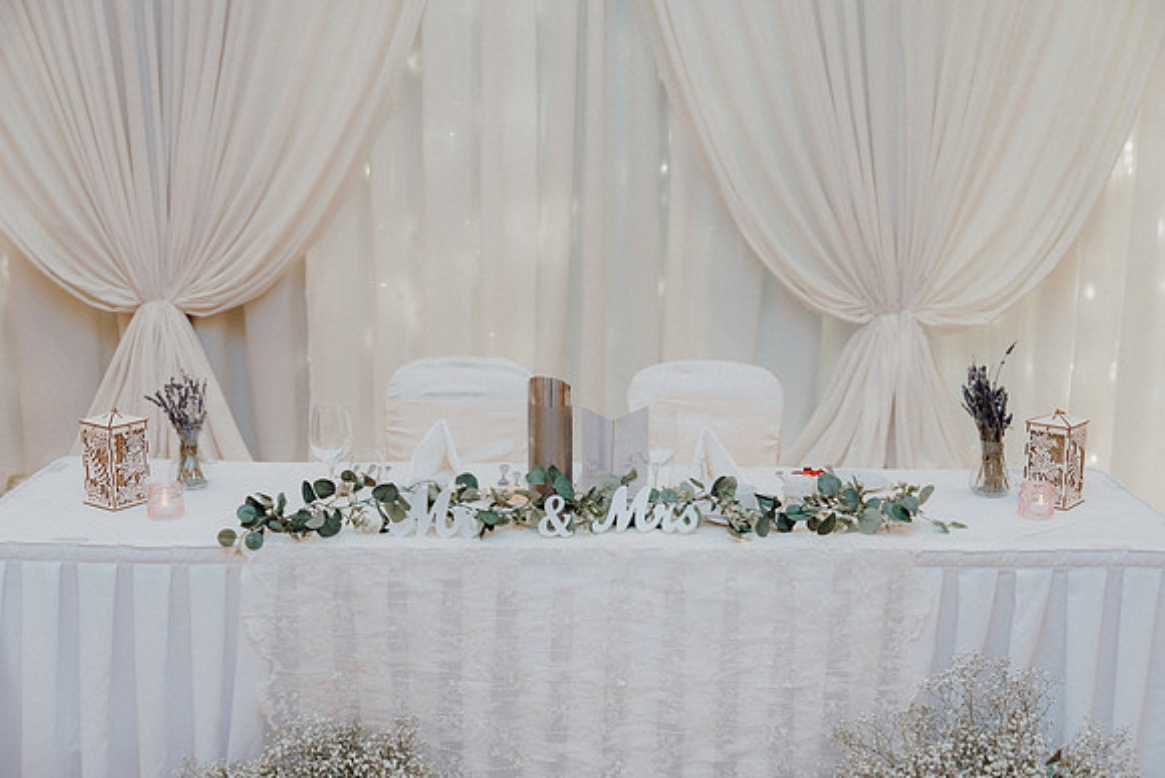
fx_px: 1424
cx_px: 582
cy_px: 389
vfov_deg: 30.5
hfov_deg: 44.5
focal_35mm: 44
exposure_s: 1/160
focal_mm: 44
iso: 1600
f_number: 3.5
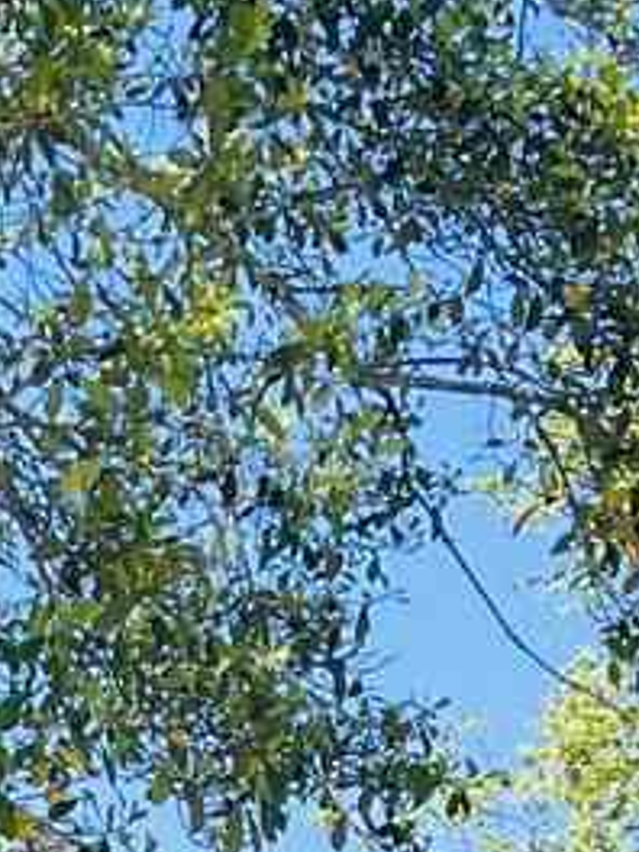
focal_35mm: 151
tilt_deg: +4.9
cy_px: 1472
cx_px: -623
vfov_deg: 12.1
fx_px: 3717
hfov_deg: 9.2
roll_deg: +2.7
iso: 50
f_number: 1.5
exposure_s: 1/1079
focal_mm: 5.7
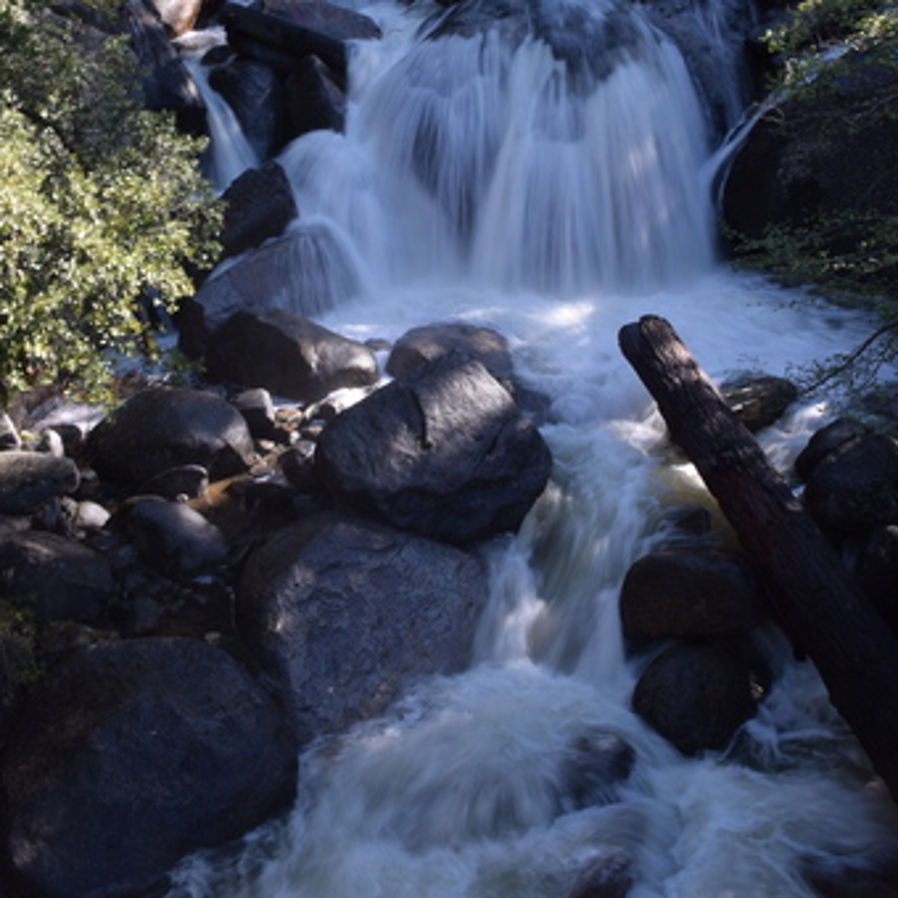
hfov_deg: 42.8
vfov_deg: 42.5
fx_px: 1145
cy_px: 330
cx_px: 456
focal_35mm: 39
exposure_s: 1/8
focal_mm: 20
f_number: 16
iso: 100
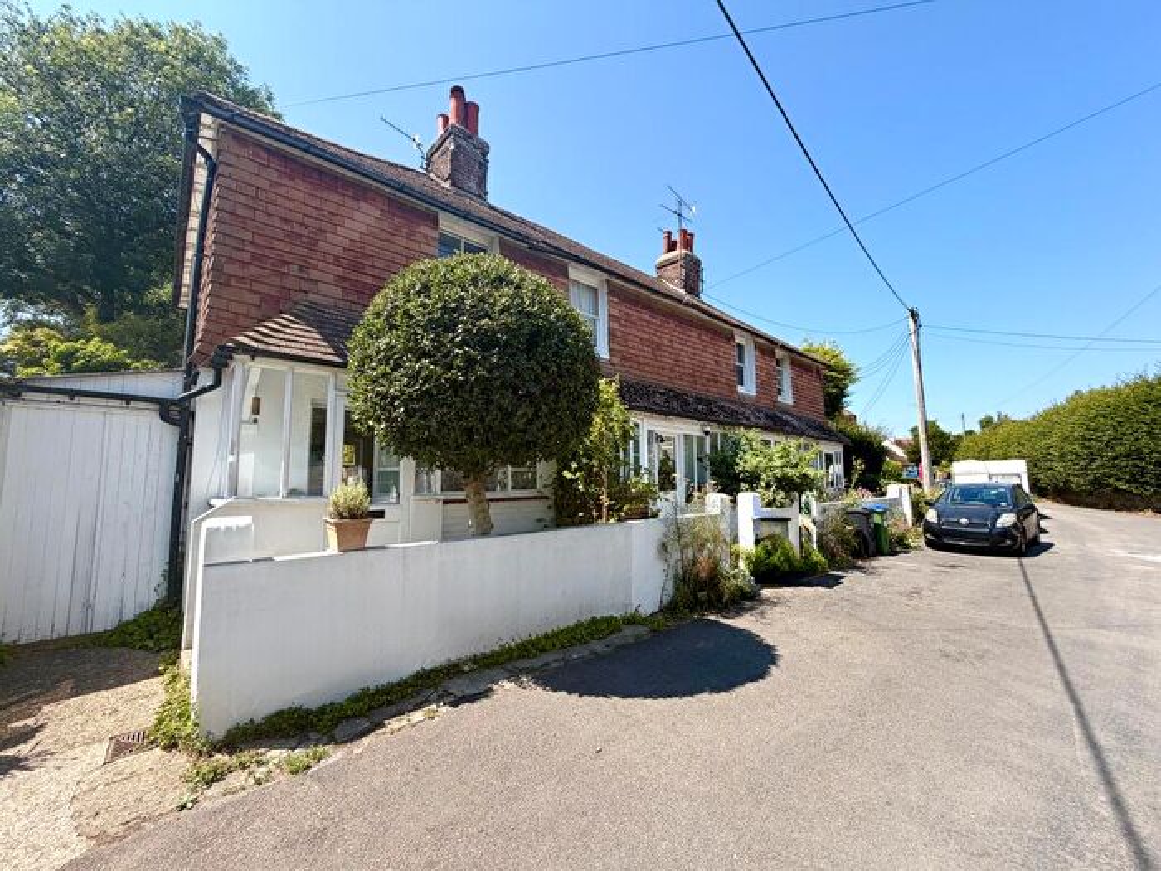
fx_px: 470
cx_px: 580
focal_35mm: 14
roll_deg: +1.0
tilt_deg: +5.9
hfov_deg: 102.1
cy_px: 436
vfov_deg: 85.7
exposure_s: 1/770
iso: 32
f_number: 2.2
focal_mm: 2.22
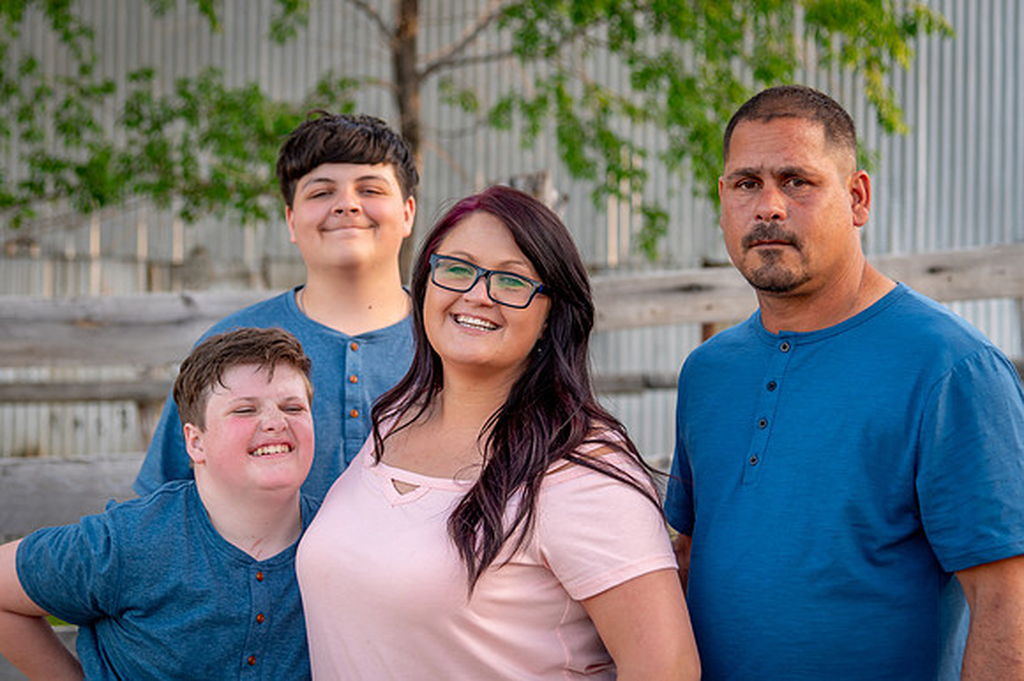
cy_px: 348
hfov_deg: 24.2
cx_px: 433
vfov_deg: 16.3
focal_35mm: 84
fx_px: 2385
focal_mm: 66
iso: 200
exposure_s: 1/200
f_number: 4
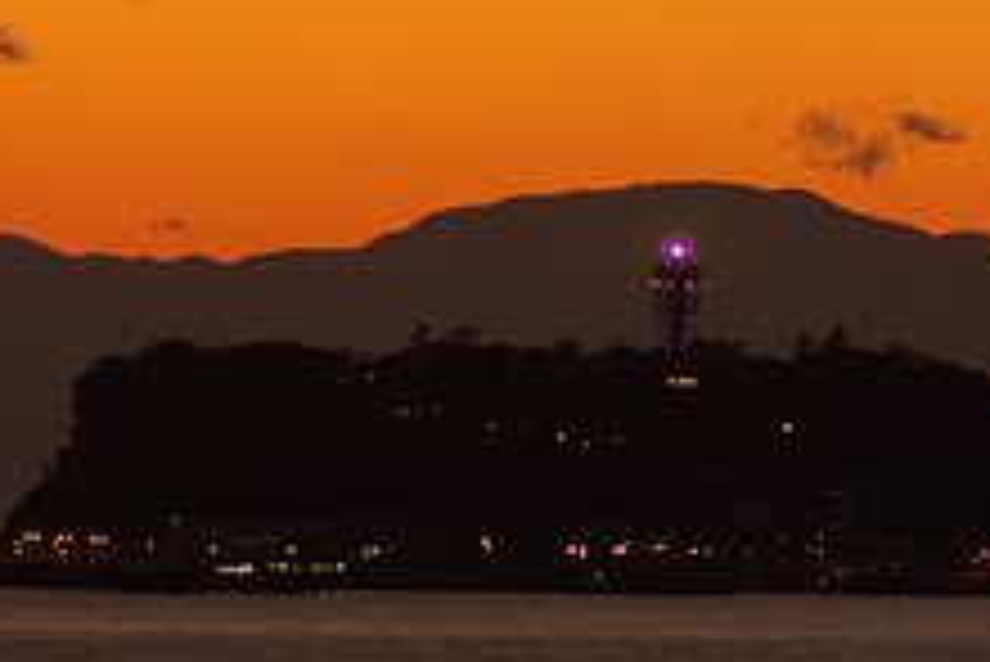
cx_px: 626
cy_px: 218
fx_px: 28838
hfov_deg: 2.0
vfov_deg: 1.3
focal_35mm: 1048
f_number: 2.5
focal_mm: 300
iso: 100
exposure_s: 1/25
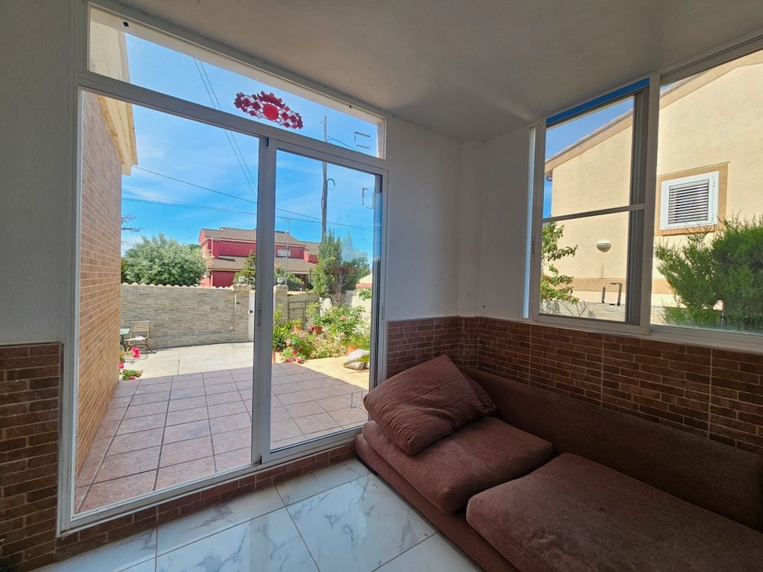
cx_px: 382
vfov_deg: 89.9
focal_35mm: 13
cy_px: 286
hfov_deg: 106.2
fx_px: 287
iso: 50
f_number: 2.2
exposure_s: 1/363
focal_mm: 2.2
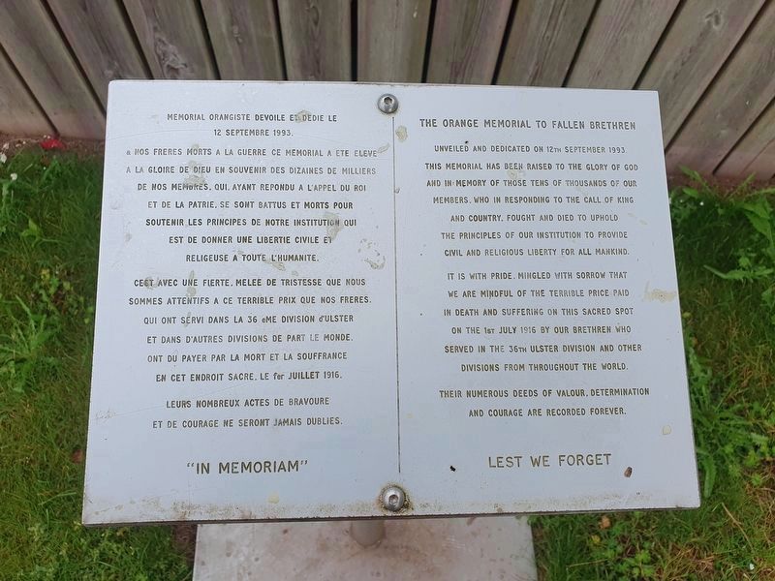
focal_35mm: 26
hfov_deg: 67.3
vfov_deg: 53.1
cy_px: 290
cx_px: 388
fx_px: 582
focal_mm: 4.32
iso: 50
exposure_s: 1/632
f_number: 2.4
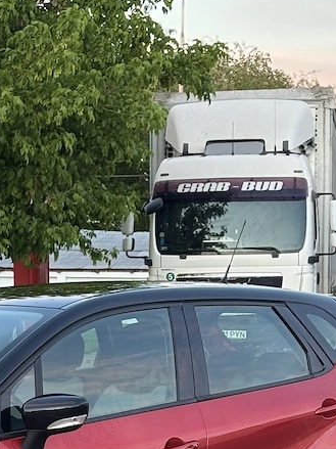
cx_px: 1
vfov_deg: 12.3
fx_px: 2046
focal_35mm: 158
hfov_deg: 9.3
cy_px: 463
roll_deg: -0.6
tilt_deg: -4.5
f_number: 1.6
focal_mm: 5.96
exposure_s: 1/64
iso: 50
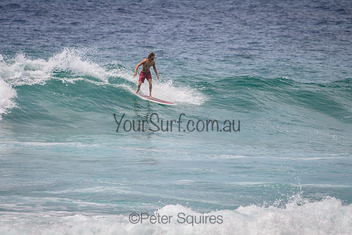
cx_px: 198
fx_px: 5372
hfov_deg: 3.8
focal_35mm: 549
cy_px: 77
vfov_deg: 2.5
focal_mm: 400
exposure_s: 1/2000
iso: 220
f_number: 5.6
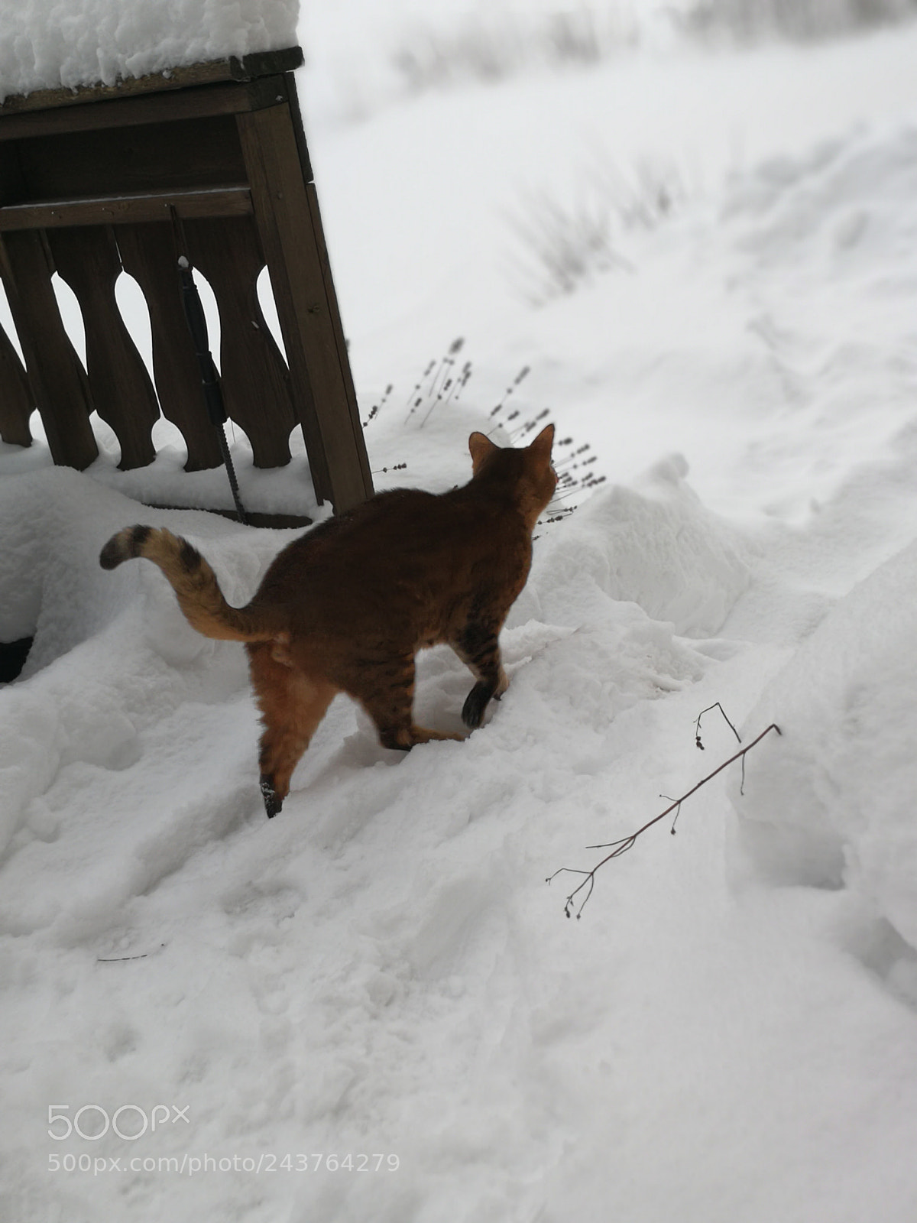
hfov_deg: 33.6
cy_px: 612
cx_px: 458
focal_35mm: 43
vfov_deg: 43.9
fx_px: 1519
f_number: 4
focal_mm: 3.95
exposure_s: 1/100
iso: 80
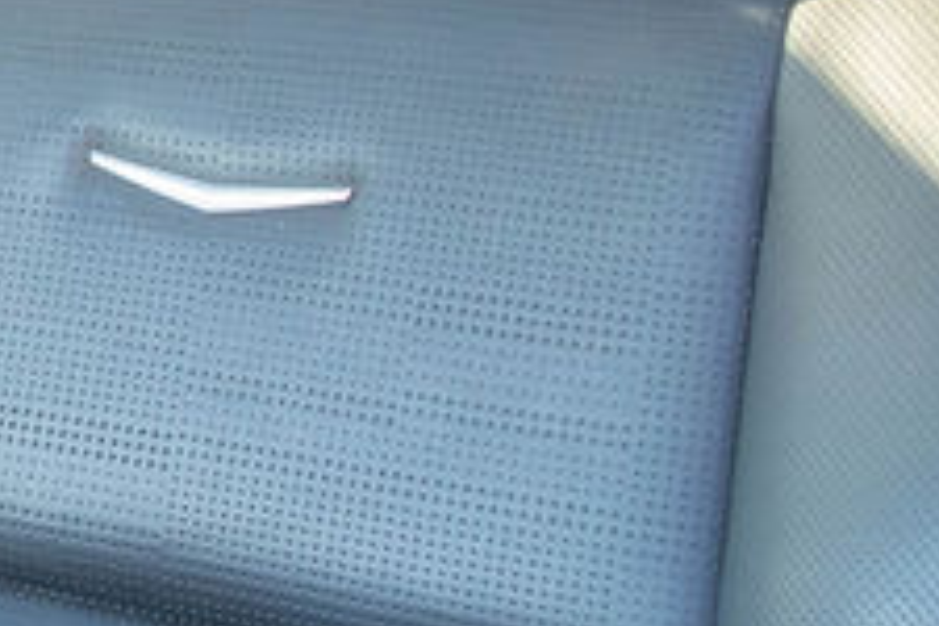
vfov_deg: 10.9
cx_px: -718
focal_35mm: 123
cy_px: -169
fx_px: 3208
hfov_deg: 14.7
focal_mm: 18
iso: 400
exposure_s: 1/100
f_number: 5
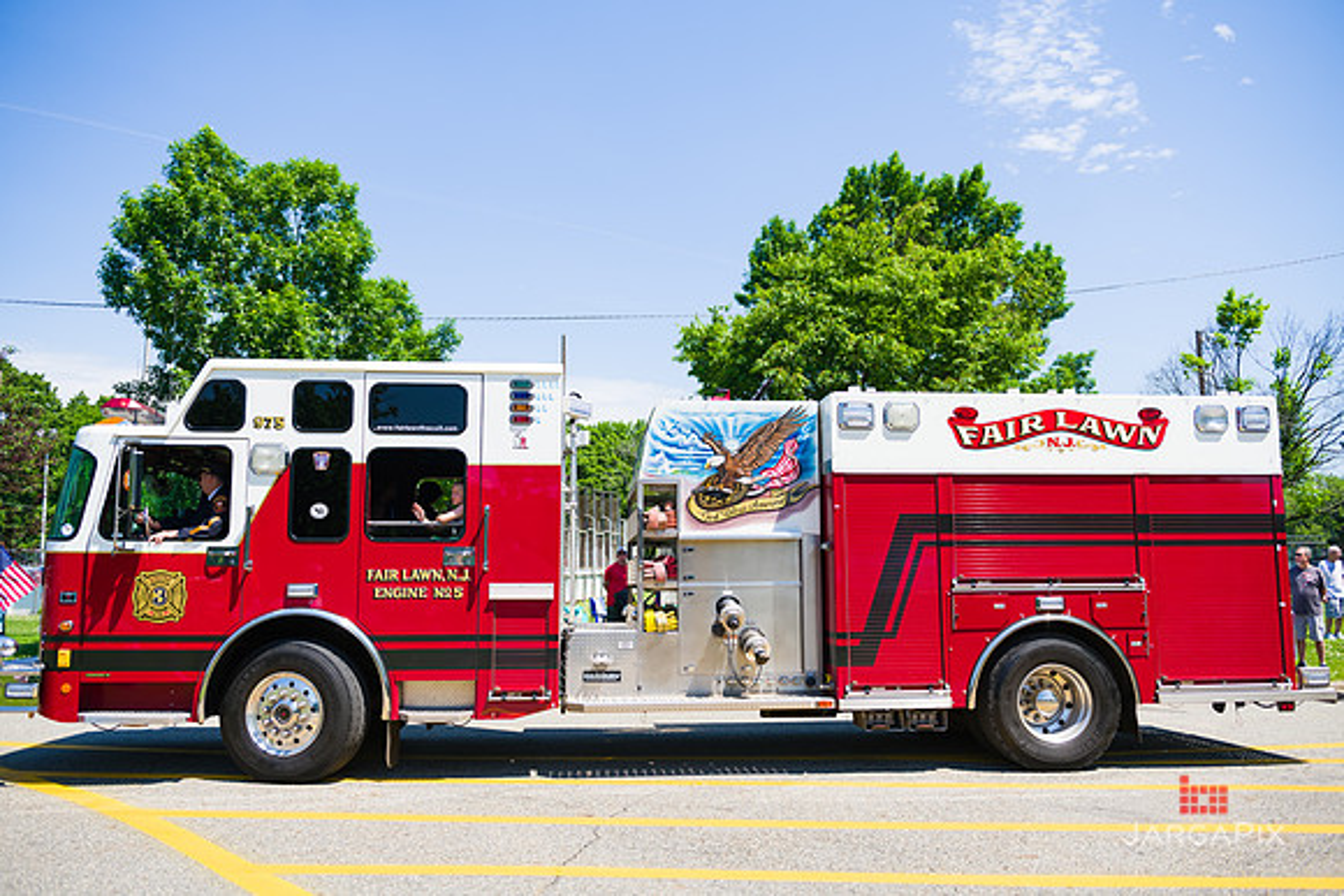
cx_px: 672
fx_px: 1083
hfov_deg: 63.6
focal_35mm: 29
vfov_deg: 45.0
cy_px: 448
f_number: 5
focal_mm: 29
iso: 200
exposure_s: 1/1600
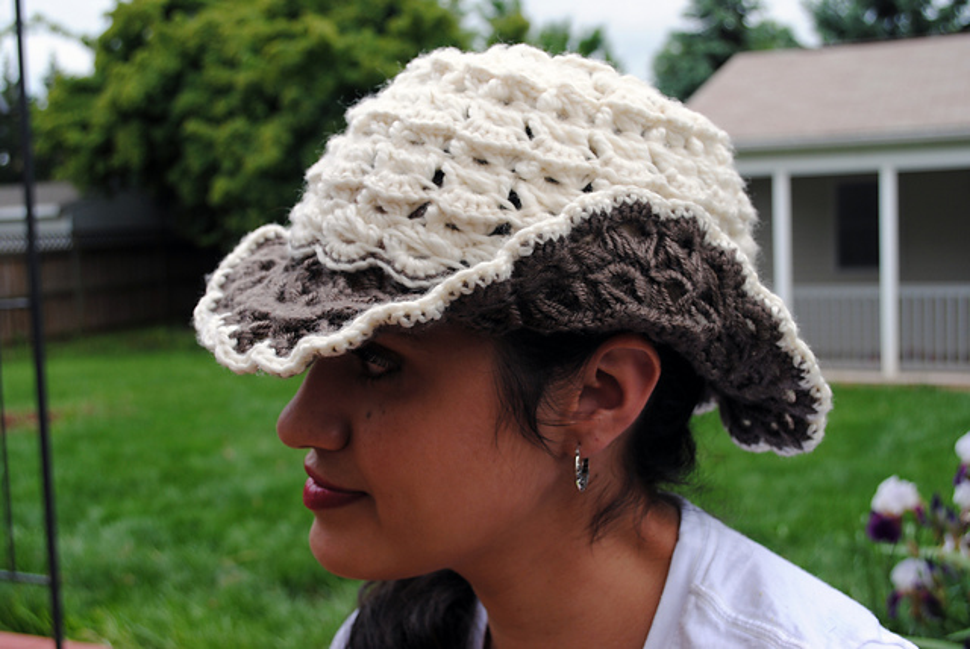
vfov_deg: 32.0
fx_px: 1133
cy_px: 324
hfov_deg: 46.4
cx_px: 485
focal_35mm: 42
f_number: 5.6
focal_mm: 28
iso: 140
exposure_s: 1/125
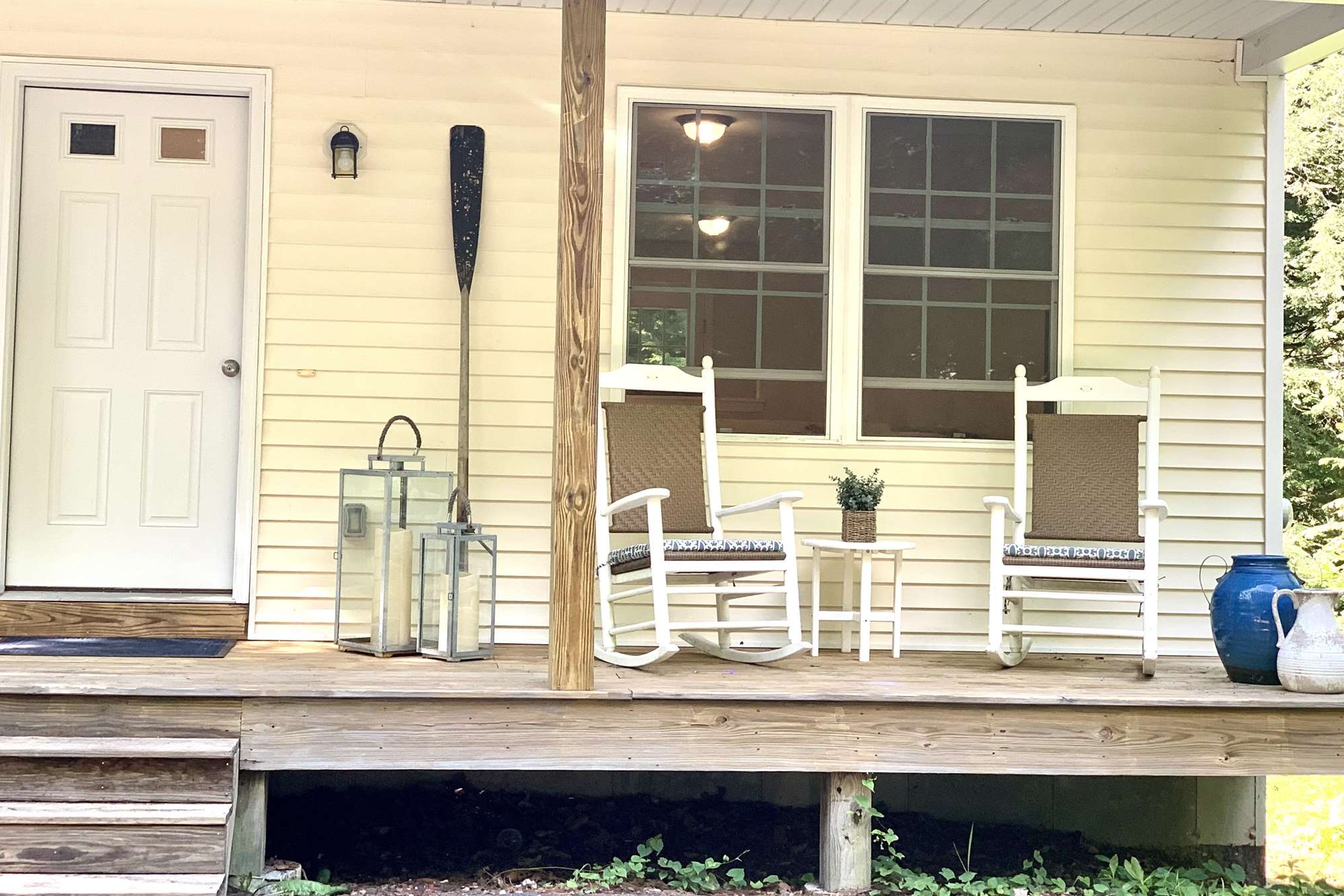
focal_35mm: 55
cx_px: 665
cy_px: 409
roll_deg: -1.9
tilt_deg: +3.9
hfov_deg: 36.2
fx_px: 2053
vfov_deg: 24.6
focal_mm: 6
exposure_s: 1/122
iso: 80
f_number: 2.4
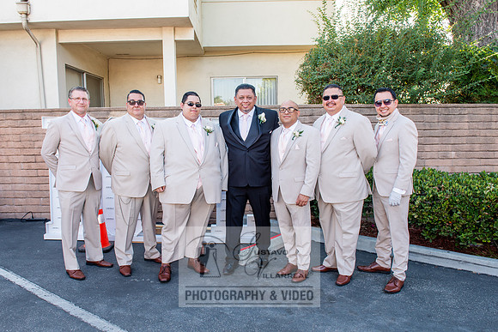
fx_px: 390
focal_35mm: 28
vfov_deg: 46.1
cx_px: 232
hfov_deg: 65.0
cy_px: 177
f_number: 6.3
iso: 200
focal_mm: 24
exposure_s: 1/100
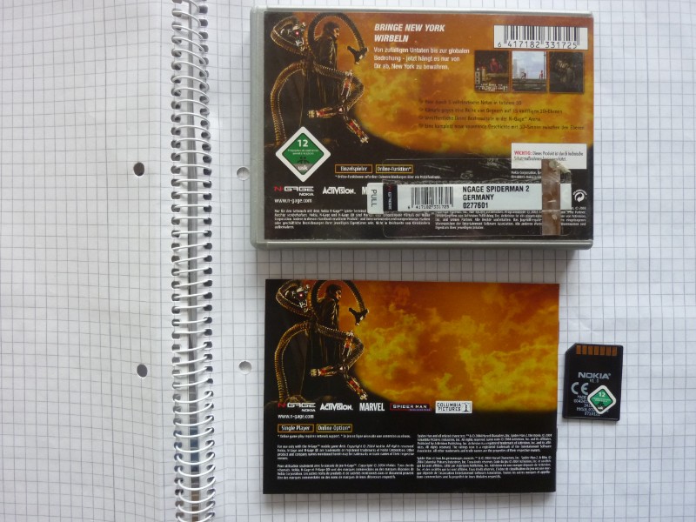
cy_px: 261
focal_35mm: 25
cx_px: 348
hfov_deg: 69.4
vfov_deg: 54.9
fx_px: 503
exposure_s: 1/30
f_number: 3.3
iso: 200
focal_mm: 4.5
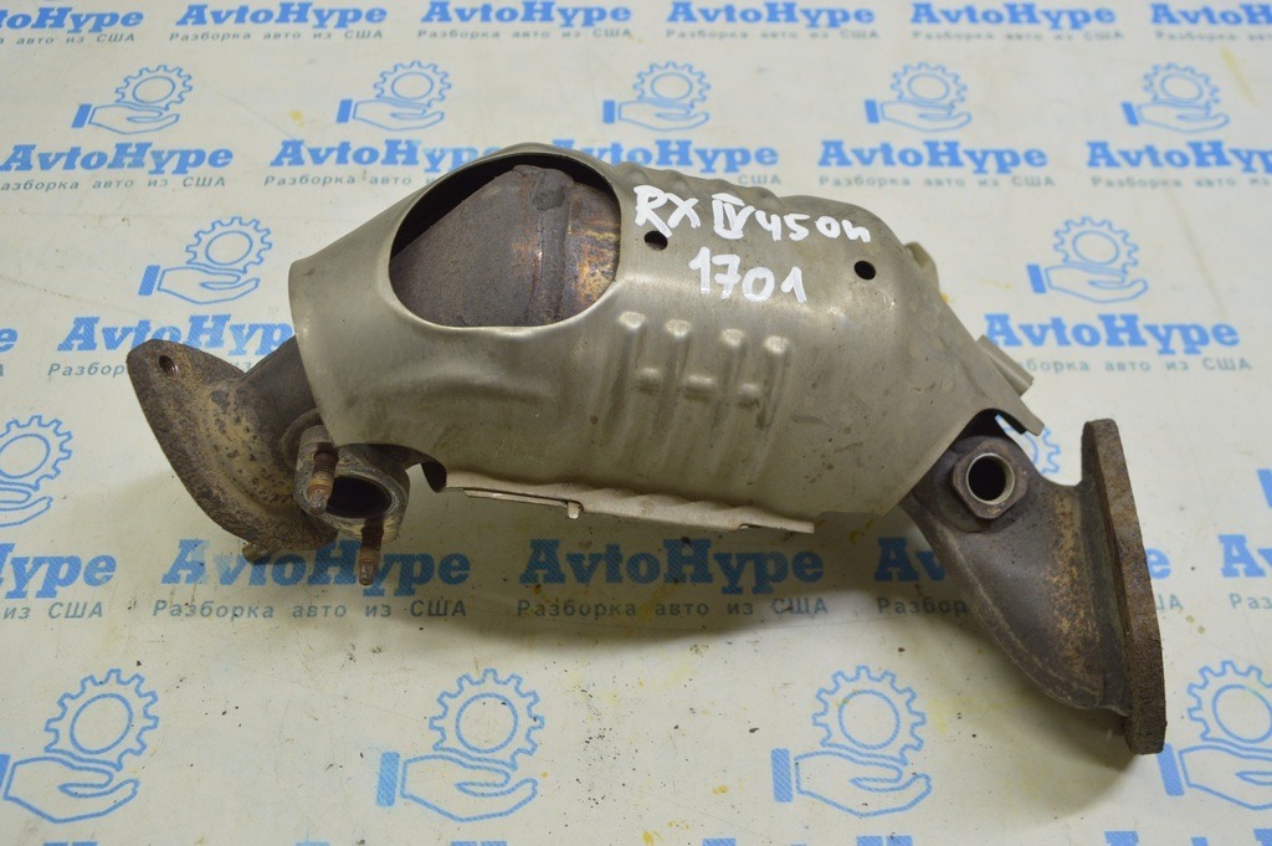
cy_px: 423
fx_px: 1165
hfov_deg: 57.3
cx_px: 636
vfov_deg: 39.9
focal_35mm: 33
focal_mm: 22
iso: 400
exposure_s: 1/25
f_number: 5.6
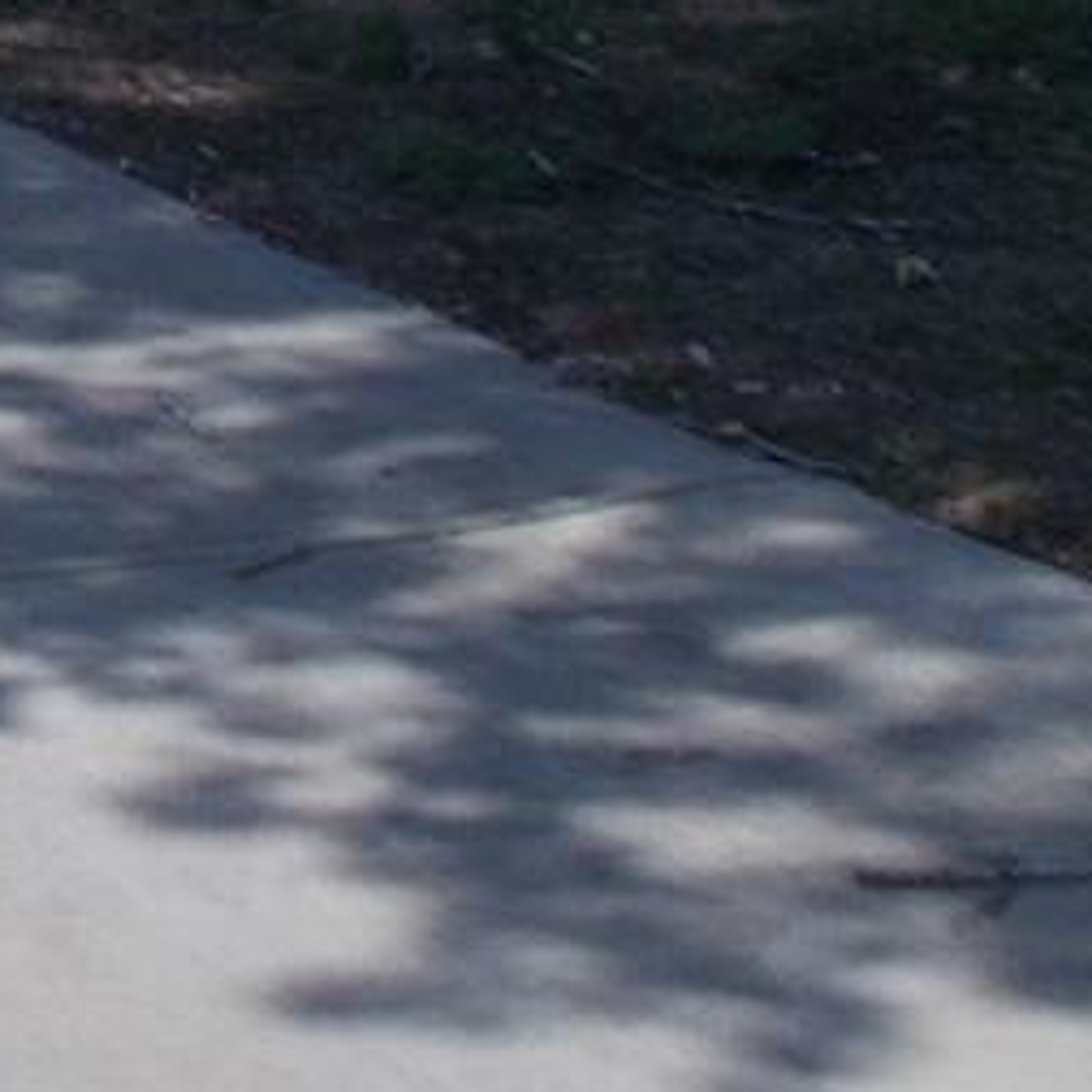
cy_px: -712
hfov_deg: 8.7
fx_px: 6781
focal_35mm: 190
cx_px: -1088
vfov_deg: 8.9
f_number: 9.2
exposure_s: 1/200
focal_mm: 6
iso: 80
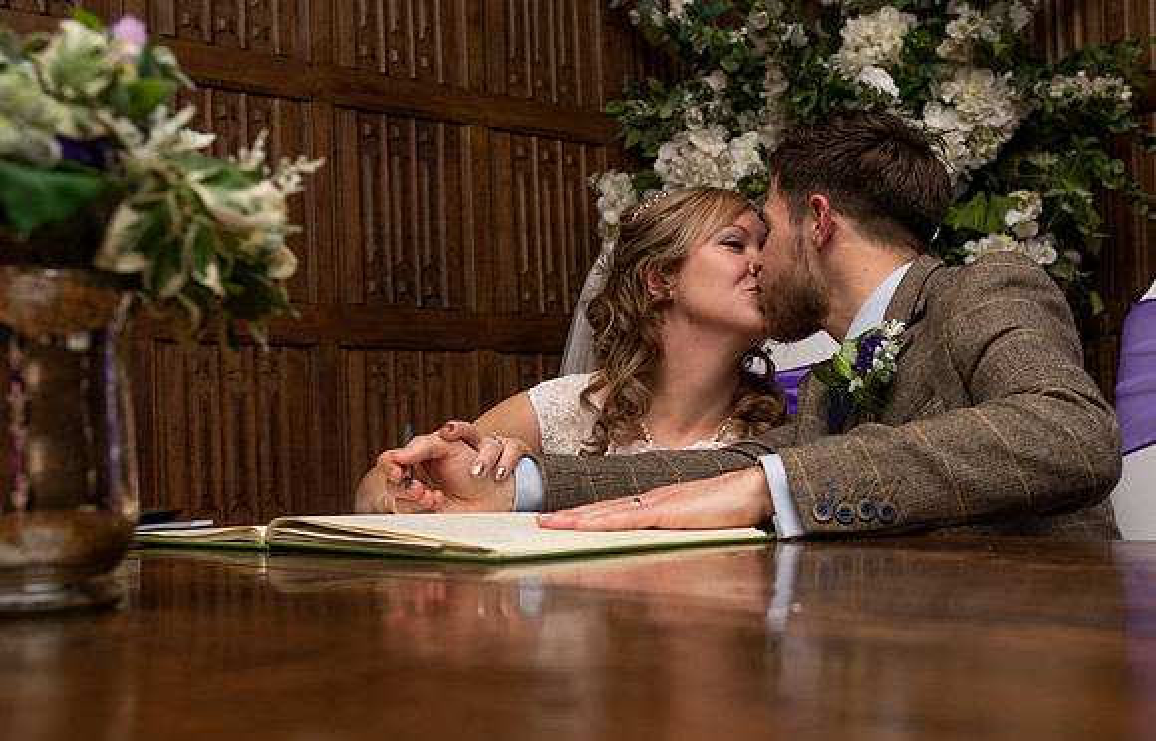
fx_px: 1412
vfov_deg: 29.3
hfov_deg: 44.2
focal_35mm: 44
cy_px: 454
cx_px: 726
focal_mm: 35
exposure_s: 1/100
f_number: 5.6
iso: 320
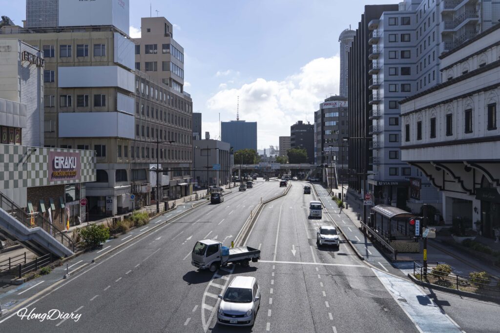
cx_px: 250
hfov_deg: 54.4
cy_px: 166
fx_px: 486
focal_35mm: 35
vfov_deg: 37.9
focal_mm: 35
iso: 100
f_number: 11
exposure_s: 1/200
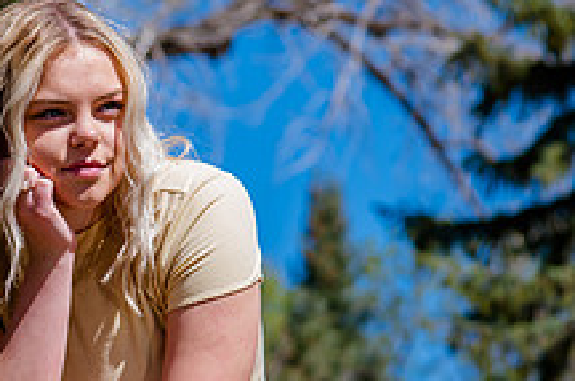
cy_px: 274
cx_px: 62
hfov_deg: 7.4
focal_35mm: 279
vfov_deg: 4.9
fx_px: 4446
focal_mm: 86
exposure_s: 1/400
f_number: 5
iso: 125
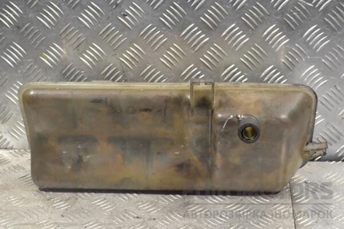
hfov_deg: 27.0
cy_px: 114
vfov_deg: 18.2
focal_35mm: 75
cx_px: 172
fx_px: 717
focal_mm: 50
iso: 3200
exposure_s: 1/250
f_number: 8
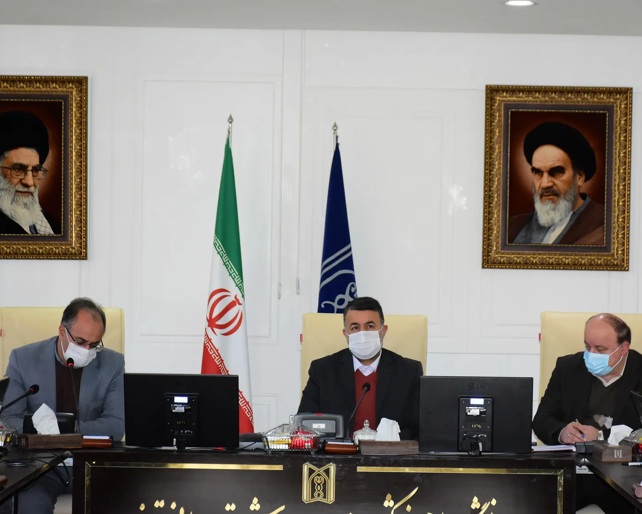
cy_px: 264
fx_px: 2071
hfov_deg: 17.6
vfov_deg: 14.1
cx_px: 357
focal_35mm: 109
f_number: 6.3
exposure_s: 1/250
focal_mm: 62
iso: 2000
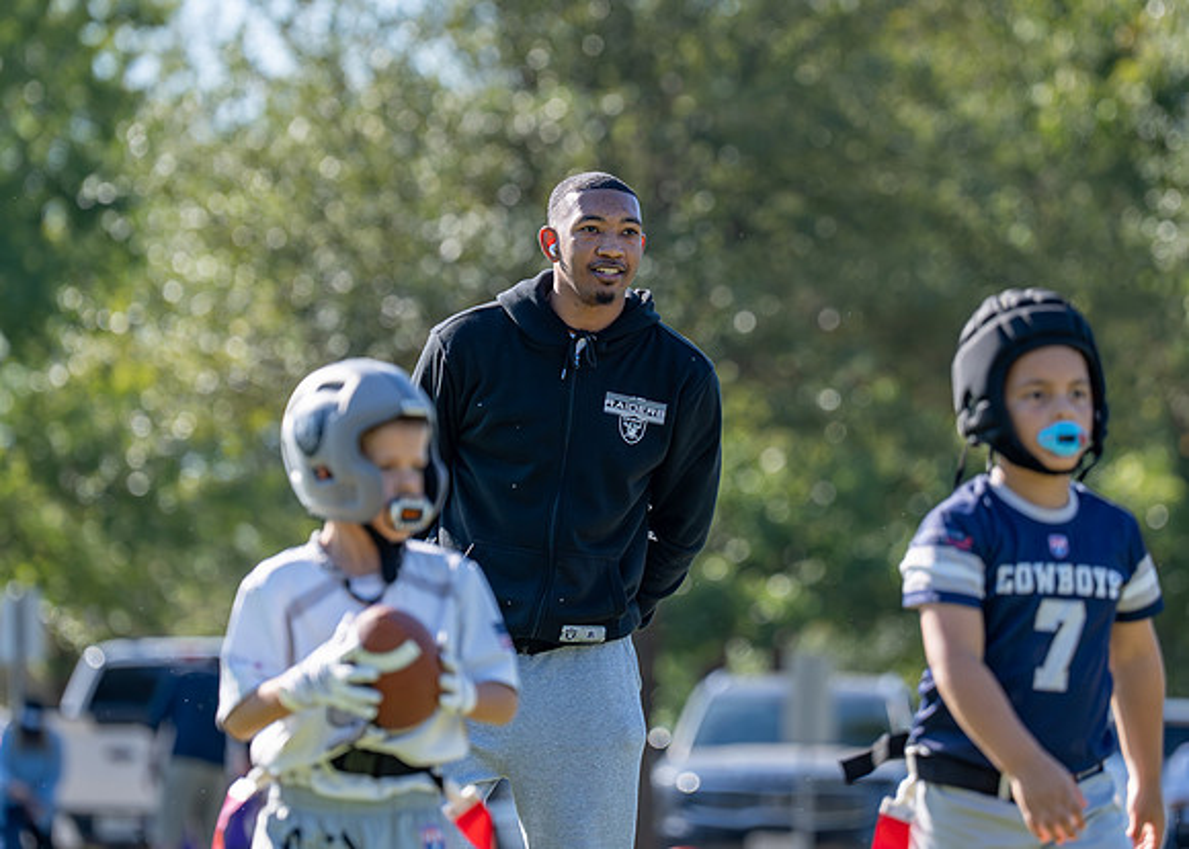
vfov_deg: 4.9
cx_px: 605
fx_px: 9931
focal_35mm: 294
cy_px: 300
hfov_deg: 6.9
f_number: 2.8
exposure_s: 1/3200
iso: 250
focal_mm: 164
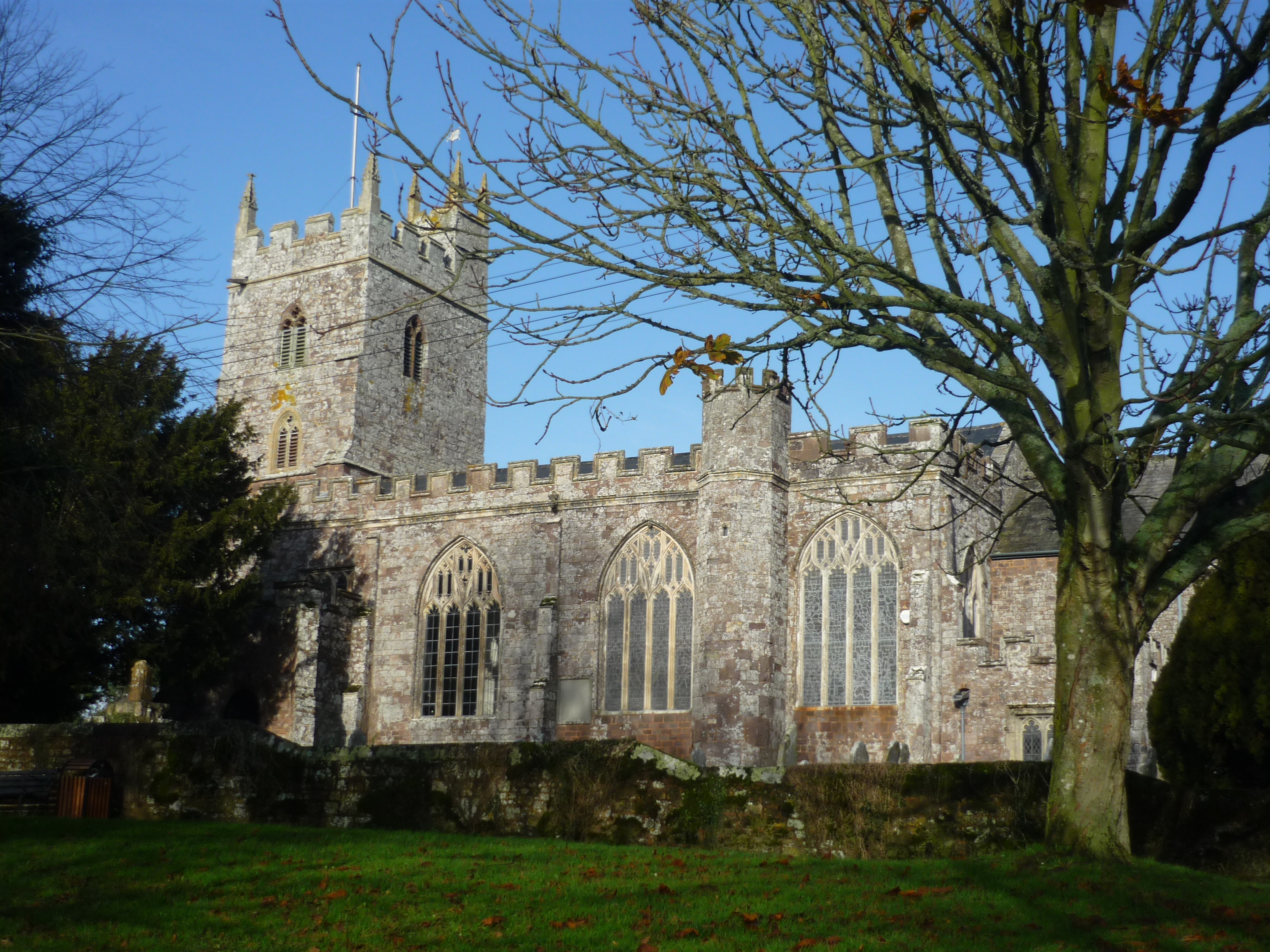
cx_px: 635
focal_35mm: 47
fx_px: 1724
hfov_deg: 40.4
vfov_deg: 30.9
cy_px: 476
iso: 100
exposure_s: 1/125
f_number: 9
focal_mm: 7.8
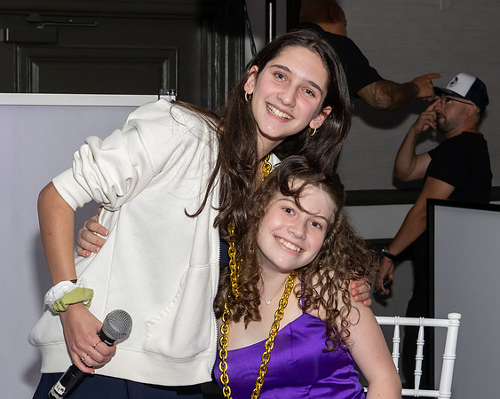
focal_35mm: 97
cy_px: 186
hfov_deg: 19.7
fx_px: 1440
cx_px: 225
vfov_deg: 15.8
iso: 1000
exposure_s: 1/250
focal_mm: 48
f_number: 7.1
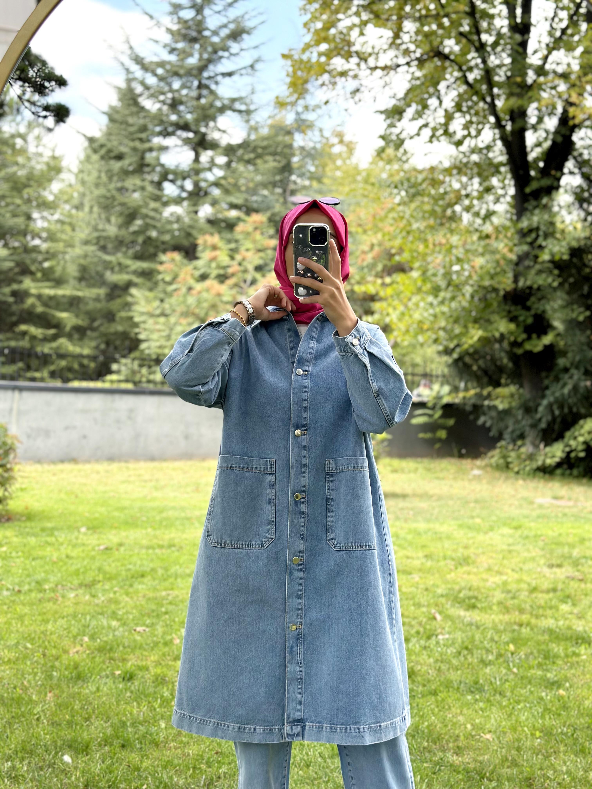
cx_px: 296
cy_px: 394
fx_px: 1095
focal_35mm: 48
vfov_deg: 39.7
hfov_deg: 30.3
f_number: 1.78
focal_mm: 6.86
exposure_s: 1/762
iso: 80
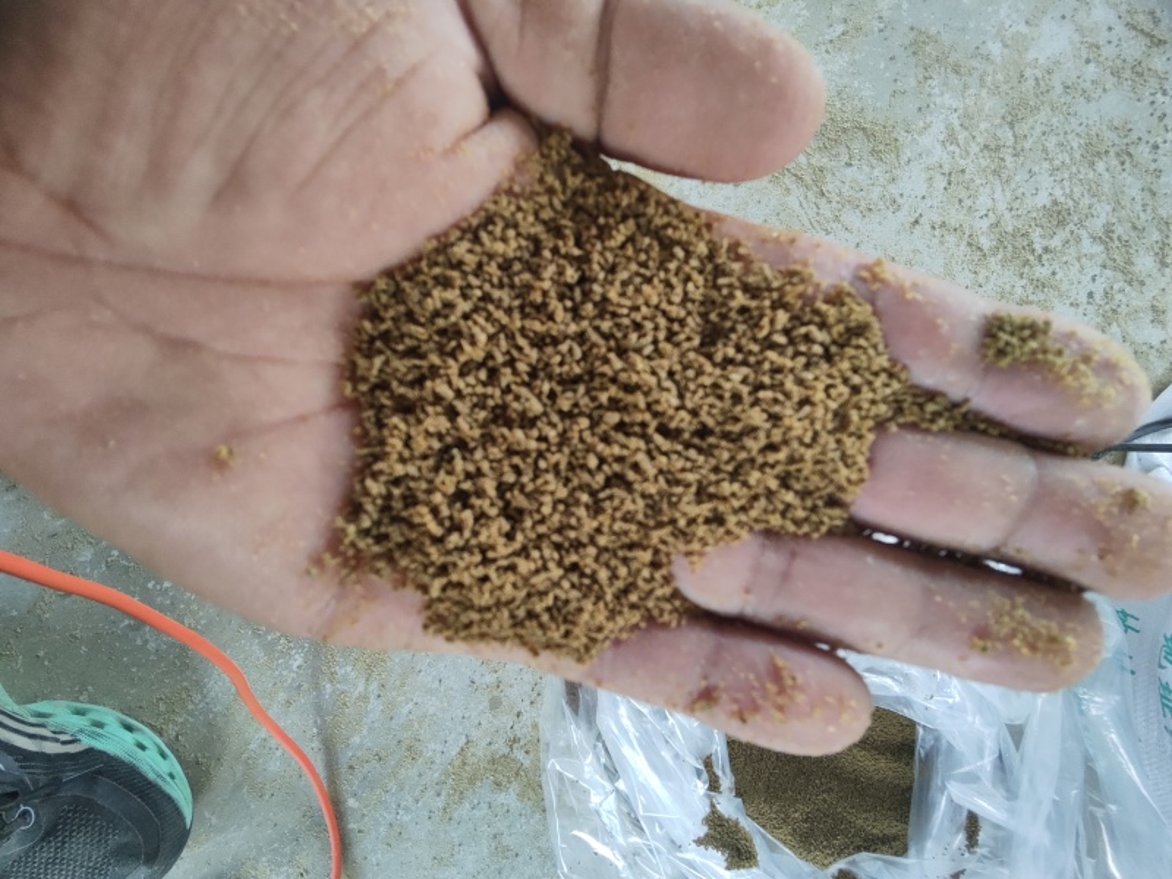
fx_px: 542
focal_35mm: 16
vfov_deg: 78.1
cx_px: 586
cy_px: 440
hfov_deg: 94.5
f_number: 2.4
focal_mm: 2.13
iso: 385
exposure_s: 1/33.3
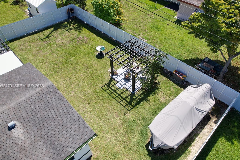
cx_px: 127
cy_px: 86
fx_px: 167
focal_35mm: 25
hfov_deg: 71.5
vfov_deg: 51.2
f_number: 2.8
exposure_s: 1/50
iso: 100
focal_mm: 8.38
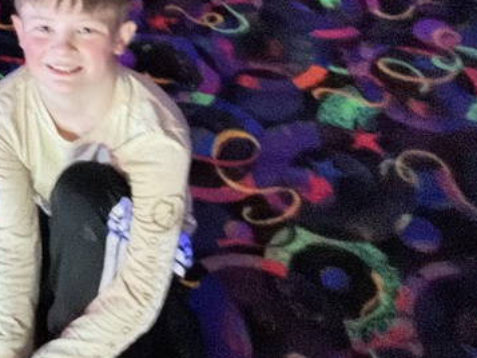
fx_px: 910
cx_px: -80
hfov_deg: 26.4
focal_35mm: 66
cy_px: 12
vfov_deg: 21.6
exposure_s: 1/15
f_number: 1.9
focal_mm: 2.69
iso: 2000
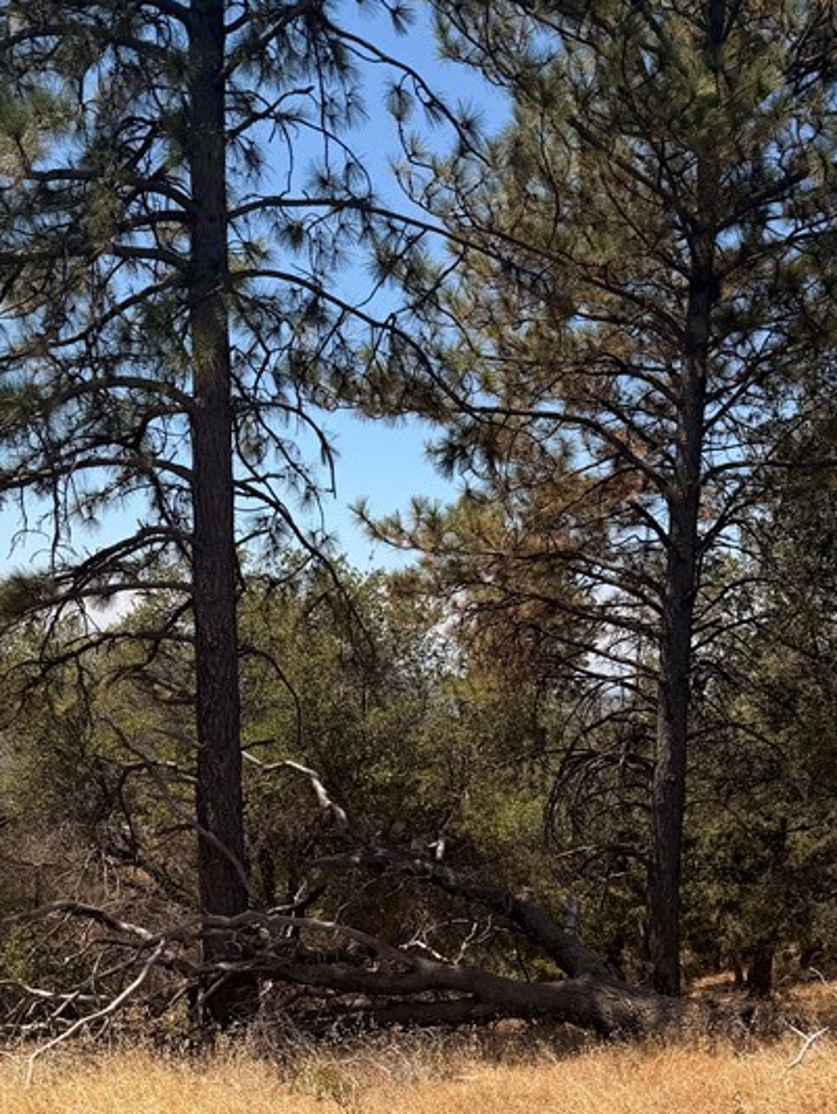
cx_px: 440
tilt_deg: -14.0
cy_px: 1056
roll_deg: -2.2
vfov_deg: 37.7
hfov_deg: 31.5
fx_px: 1482
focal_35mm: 46
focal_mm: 6.76
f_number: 1.78
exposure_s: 1/4673
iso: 80
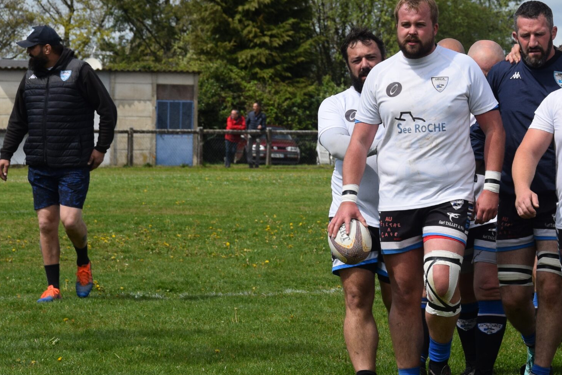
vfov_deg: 8.5
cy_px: 154
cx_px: 442
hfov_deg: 12.6
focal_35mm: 162
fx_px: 2529
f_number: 6.3
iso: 400
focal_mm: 62
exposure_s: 1/1600
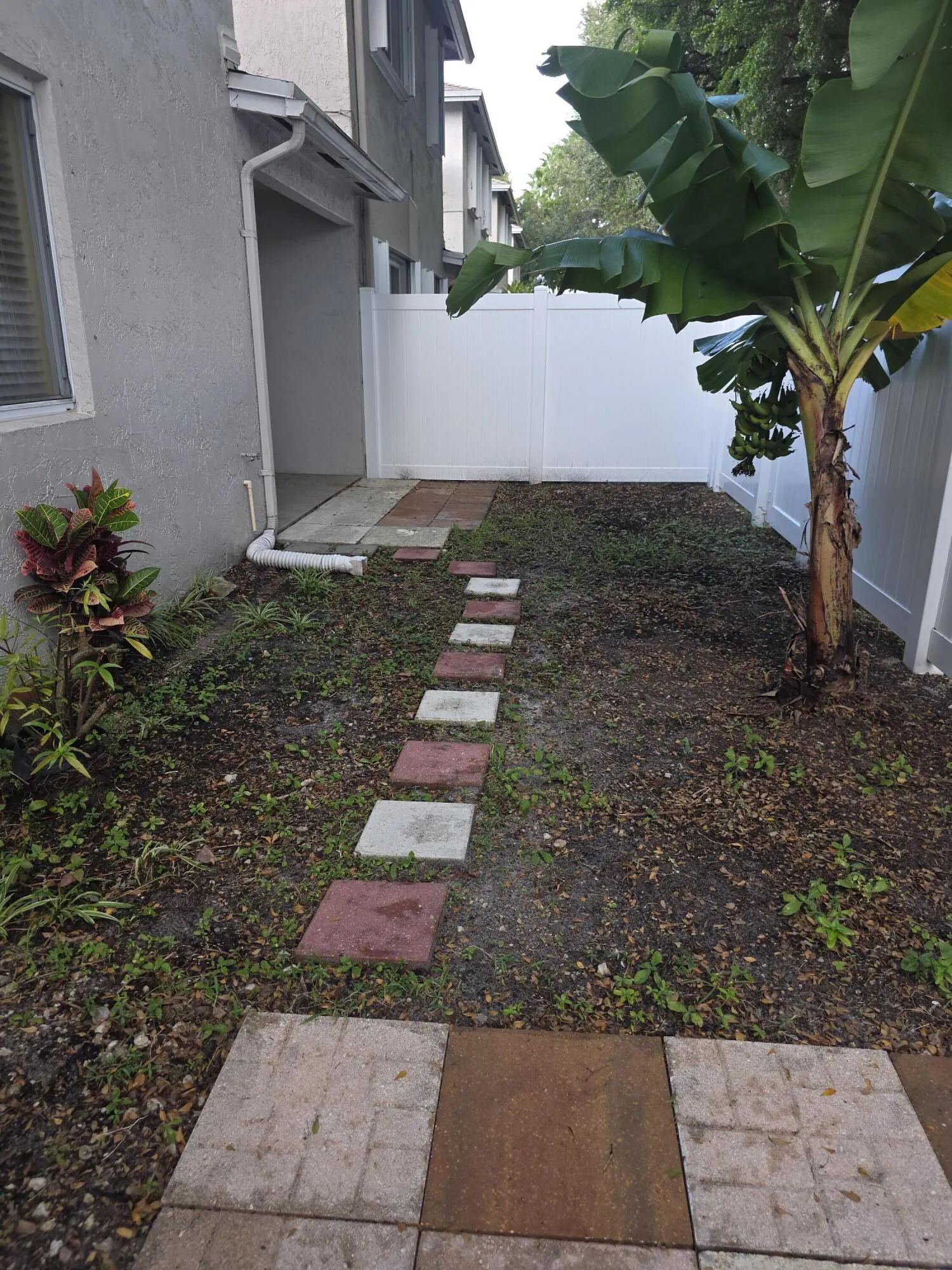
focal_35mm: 23
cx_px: 476
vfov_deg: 73.9
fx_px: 843
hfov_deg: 58.9
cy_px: 635
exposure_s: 1/60
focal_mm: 6.3
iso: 25
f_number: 1.7
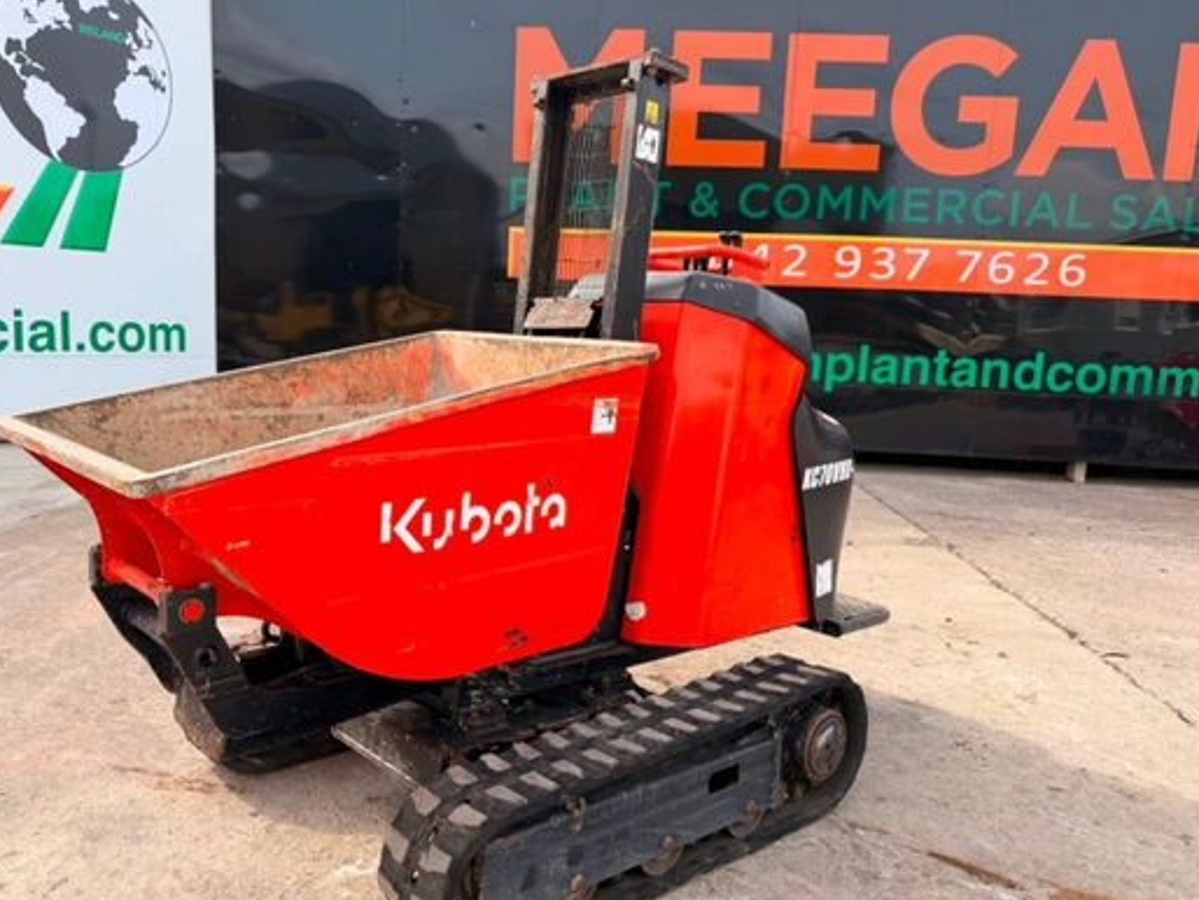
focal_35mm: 28
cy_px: 464
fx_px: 970
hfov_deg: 63.2
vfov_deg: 49.8
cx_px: 518
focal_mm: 6.76
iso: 80
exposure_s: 1/1522
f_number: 1.78
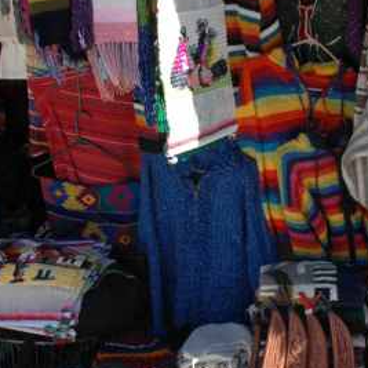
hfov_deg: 19.6
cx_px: 255
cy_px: 160
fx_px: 1058
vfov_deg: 19.7
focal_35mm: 88
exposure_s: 1/320
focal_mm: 18
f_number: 9
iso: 400
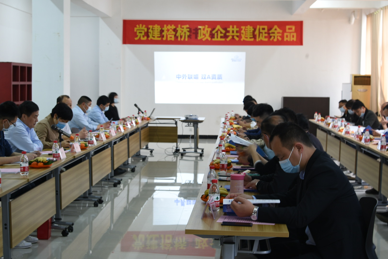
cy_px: 130
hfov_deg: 28.8
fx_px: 754
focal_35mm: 70
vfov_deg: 19.5
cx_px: 194
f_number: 8
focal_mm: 70
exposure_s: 1/5
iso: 500
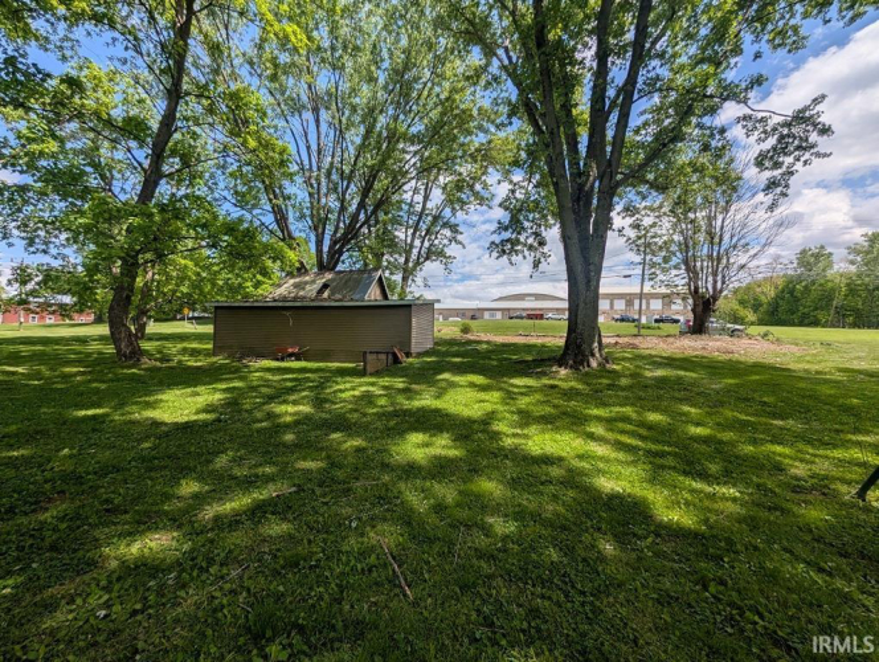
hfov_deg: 110.5
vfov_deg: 94.6
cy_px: 331
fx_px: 305
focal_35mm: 12
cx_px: 440
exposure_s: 1/3077
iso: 49
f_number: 1.7
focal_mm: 2.02
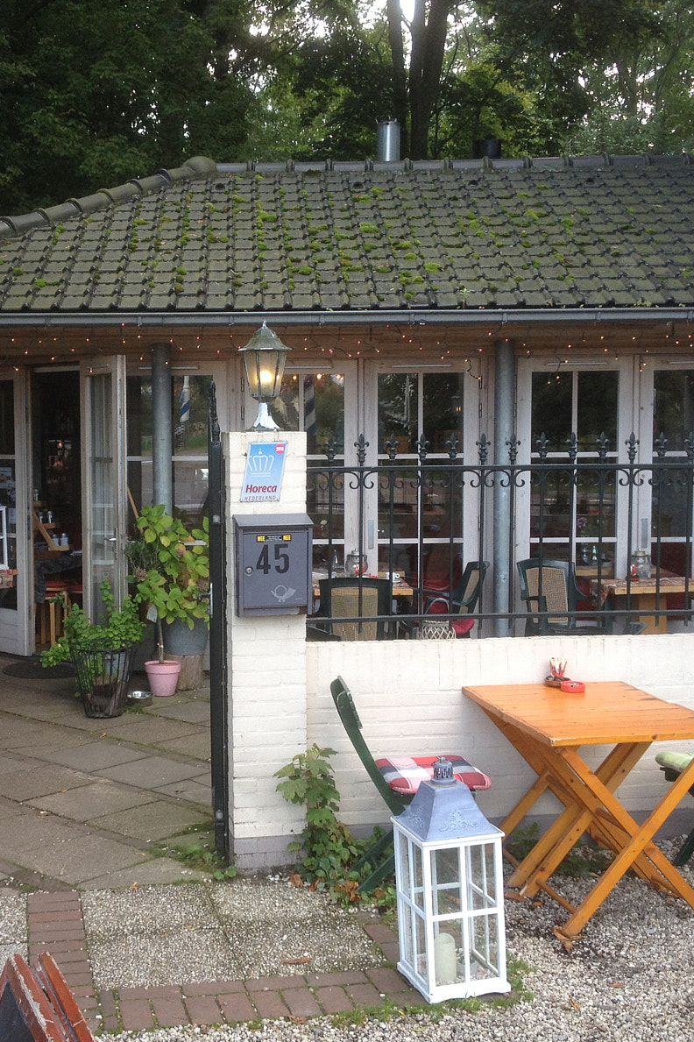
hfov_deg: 27.4
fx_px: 1418
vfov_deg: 40.4
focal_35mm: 49
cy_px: 524
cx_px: 238
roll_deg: -0.1
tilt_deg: -4.7
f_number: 2.4
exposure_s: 1/120
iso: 50
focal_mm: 4.28
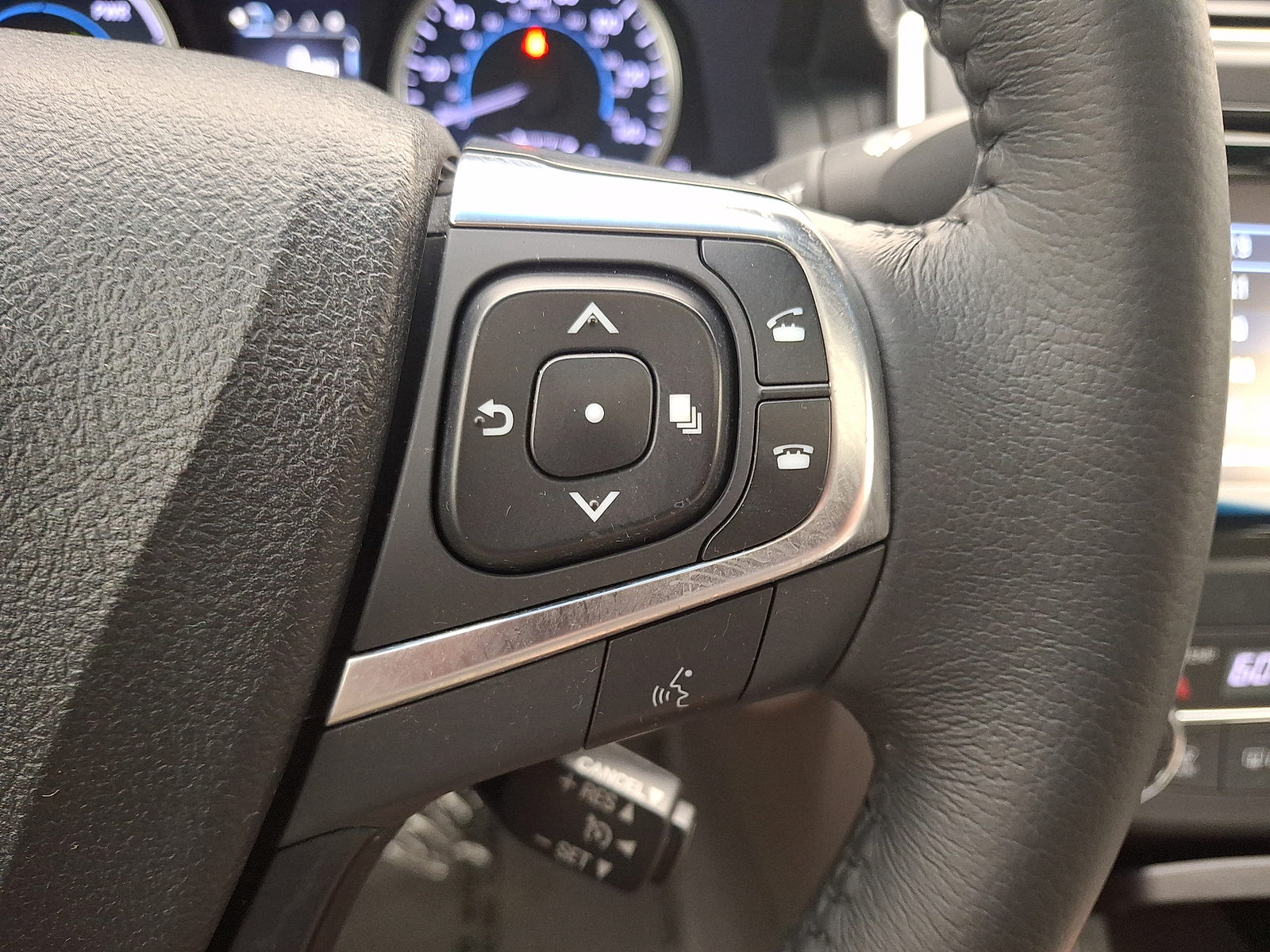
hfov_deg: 69.4
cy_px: 476
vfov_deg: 54.9
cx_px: 635
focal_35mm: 25
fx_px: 917
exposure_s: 1/30
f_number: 1.8
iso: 232
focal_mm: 4.69
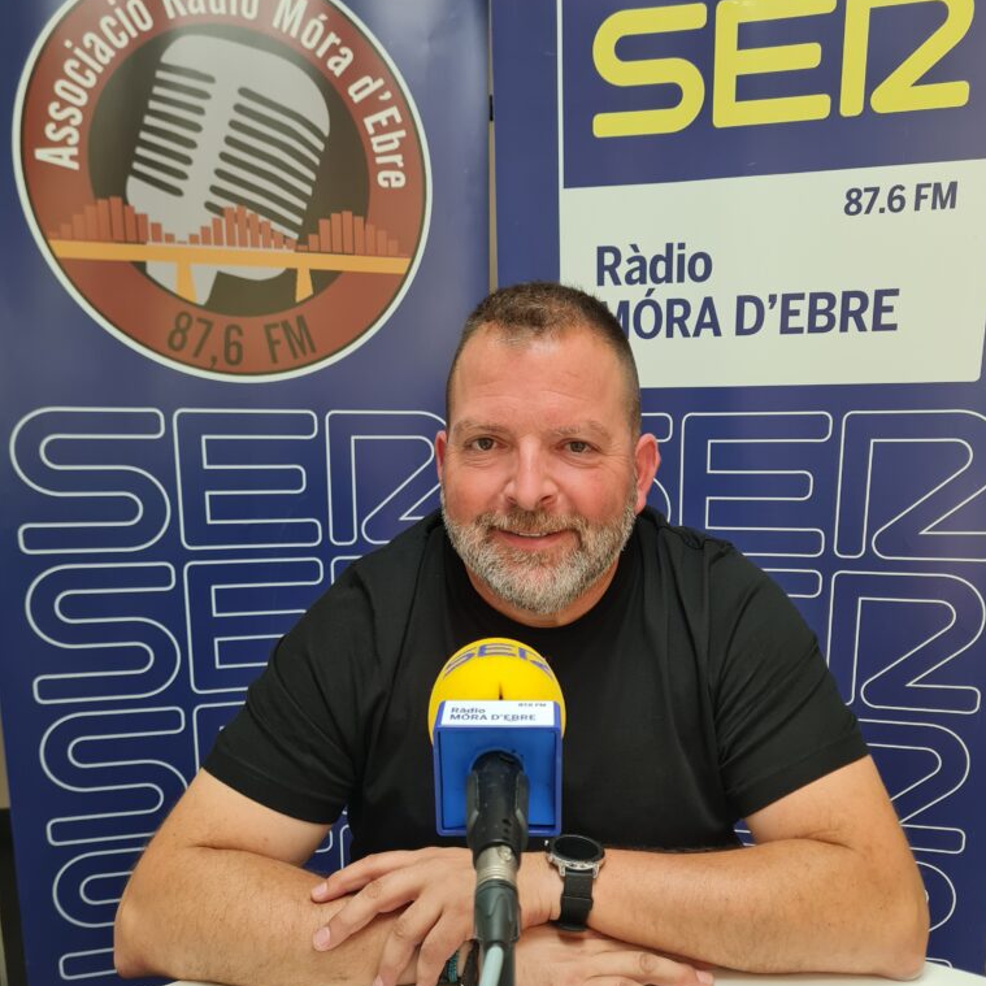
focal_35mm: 31
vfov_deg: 52.0
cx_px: 498
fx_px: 999
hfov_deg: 52.5
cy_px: 609
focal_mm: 5.4
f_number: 1.8
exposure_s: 1/100
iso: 160
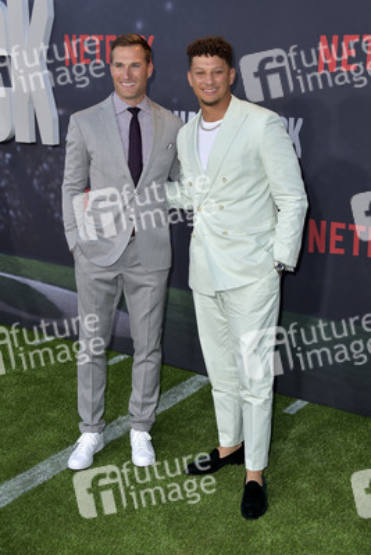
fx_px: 741
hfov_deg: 28.1
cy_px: 278
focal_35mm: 48
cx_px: 186
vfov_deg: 41.1
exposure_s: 1/250
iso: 320
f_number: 6.3
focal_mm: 48
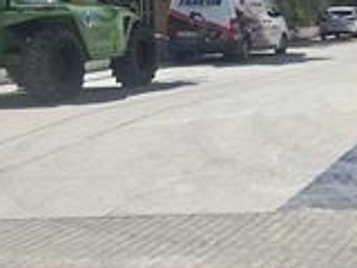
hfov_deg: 19.7
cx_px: 604
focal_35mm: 79
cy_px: 7
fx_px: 815
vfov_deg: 18.2
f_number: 1.7
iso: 80
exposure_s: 1/5447
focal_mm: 6.3
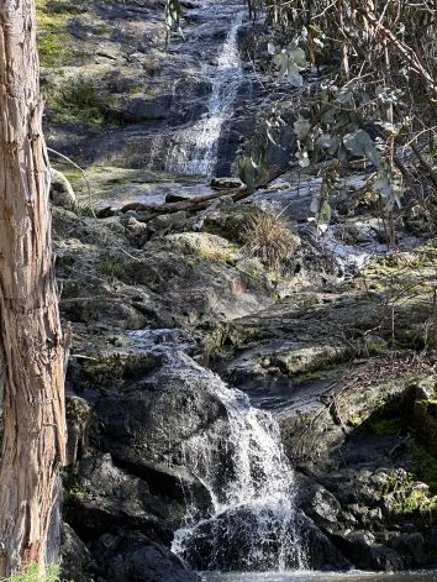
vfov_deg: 20.0
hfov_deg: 15.1
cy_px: 274
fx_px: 1647
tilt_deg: +3.5
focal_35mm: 98
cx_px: 264
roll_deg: +1.6
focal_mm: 9
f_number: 2.8
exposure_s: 1/99
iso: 40
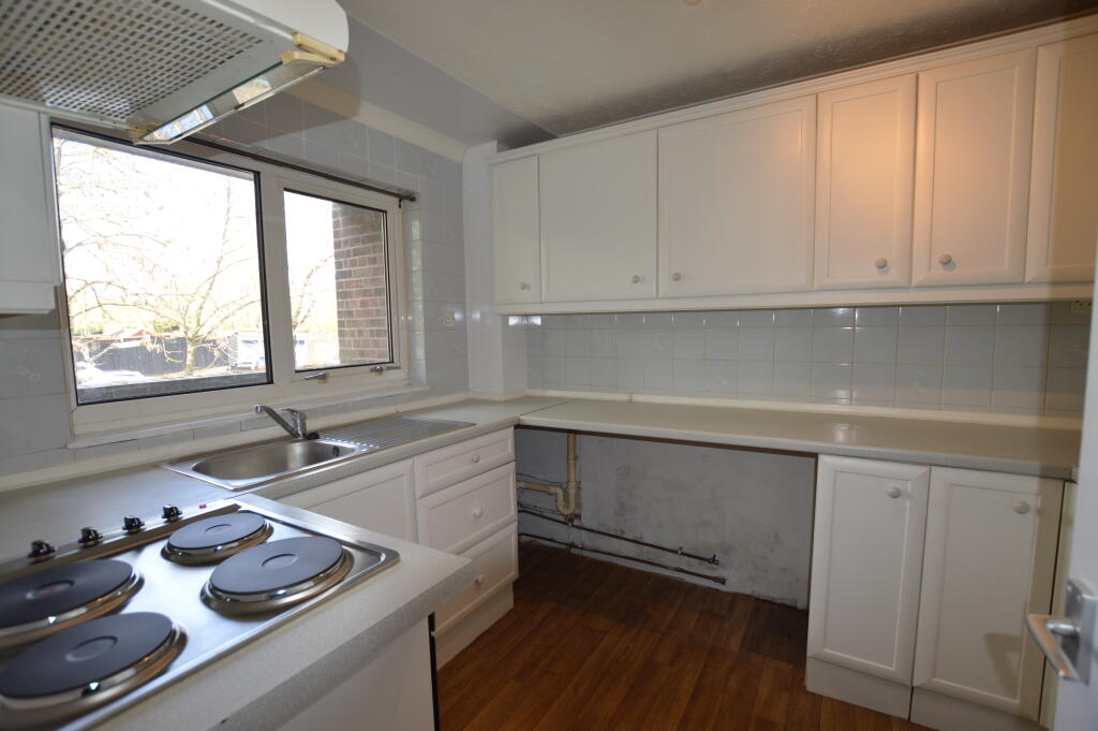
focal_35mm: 15
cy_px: 366
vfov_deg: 77.2
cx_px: 549
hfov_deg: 100.4
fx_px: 457
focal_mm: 10
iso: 250
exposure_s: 1/125
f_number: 4
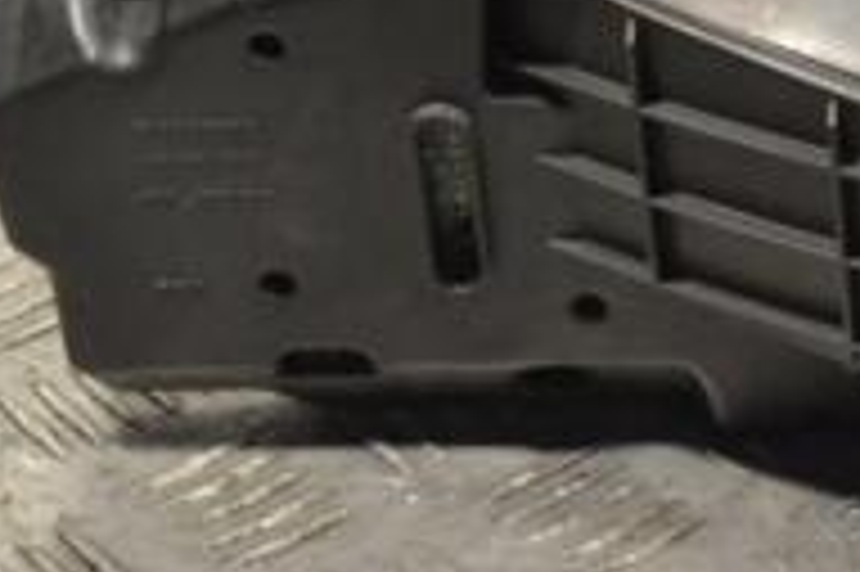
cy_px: -252
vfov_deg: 6.0
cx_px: 1013
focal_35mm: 226
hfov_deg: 9.0
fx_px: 5394
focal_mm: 48
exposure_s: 1/250
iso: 3200
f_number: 8
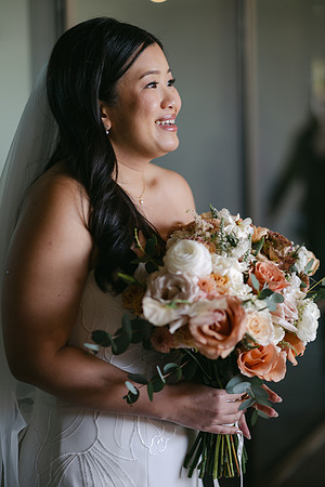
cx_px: 162
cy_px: 244
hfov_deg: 16.1
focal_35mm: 85
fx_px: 1151
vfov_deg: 23.9
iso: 220
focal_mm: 85
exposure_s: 1/250
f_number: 1.8
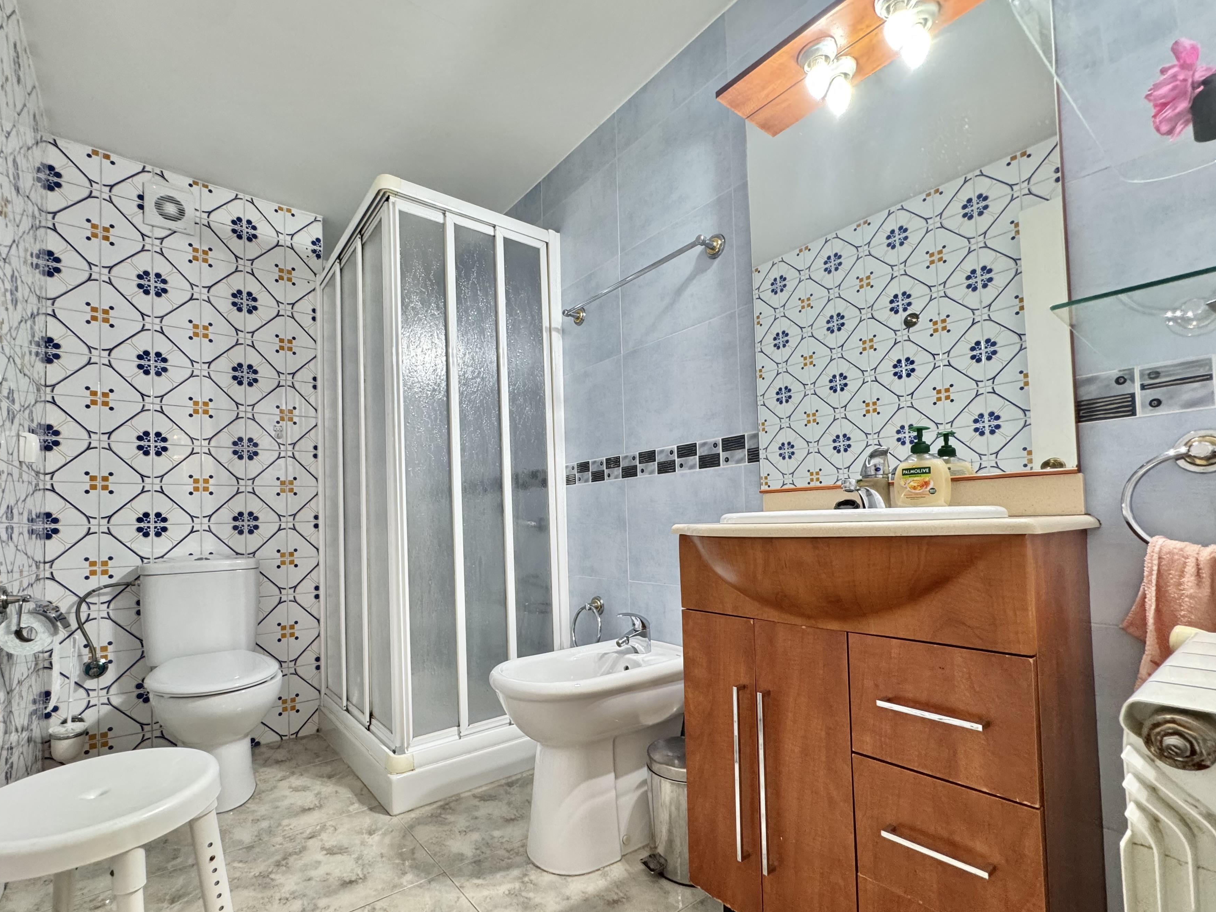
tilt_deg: +2.1
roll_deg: +2.0
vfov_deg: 77.8
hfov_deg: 94.4
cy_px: 505
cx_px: 569
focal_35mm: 16
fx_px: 562
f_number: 2.2
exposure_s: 1/50
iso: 250
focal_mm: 2.22
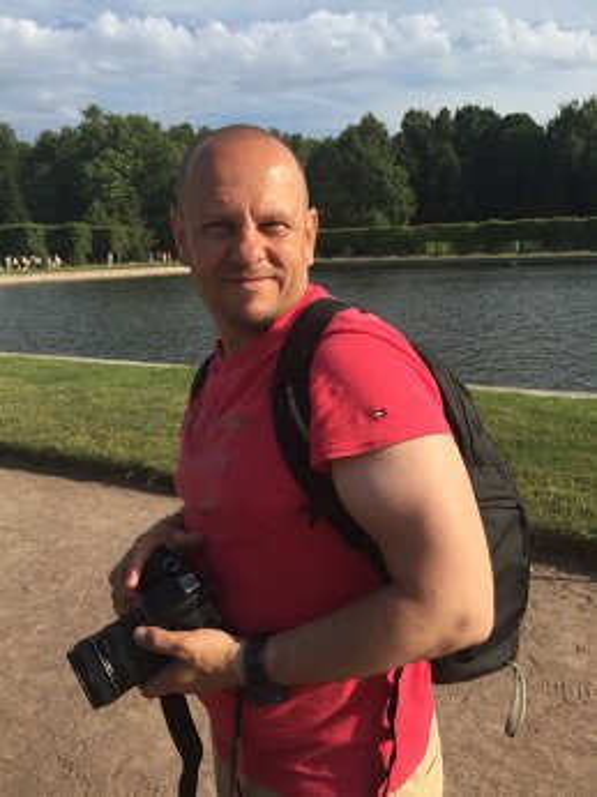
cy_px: 398
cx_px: 298
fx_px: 668
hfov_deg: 48.2
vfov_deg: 61.7
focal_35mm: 29
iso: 32
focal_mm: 4.15
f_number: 2.2
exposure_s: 1/1721
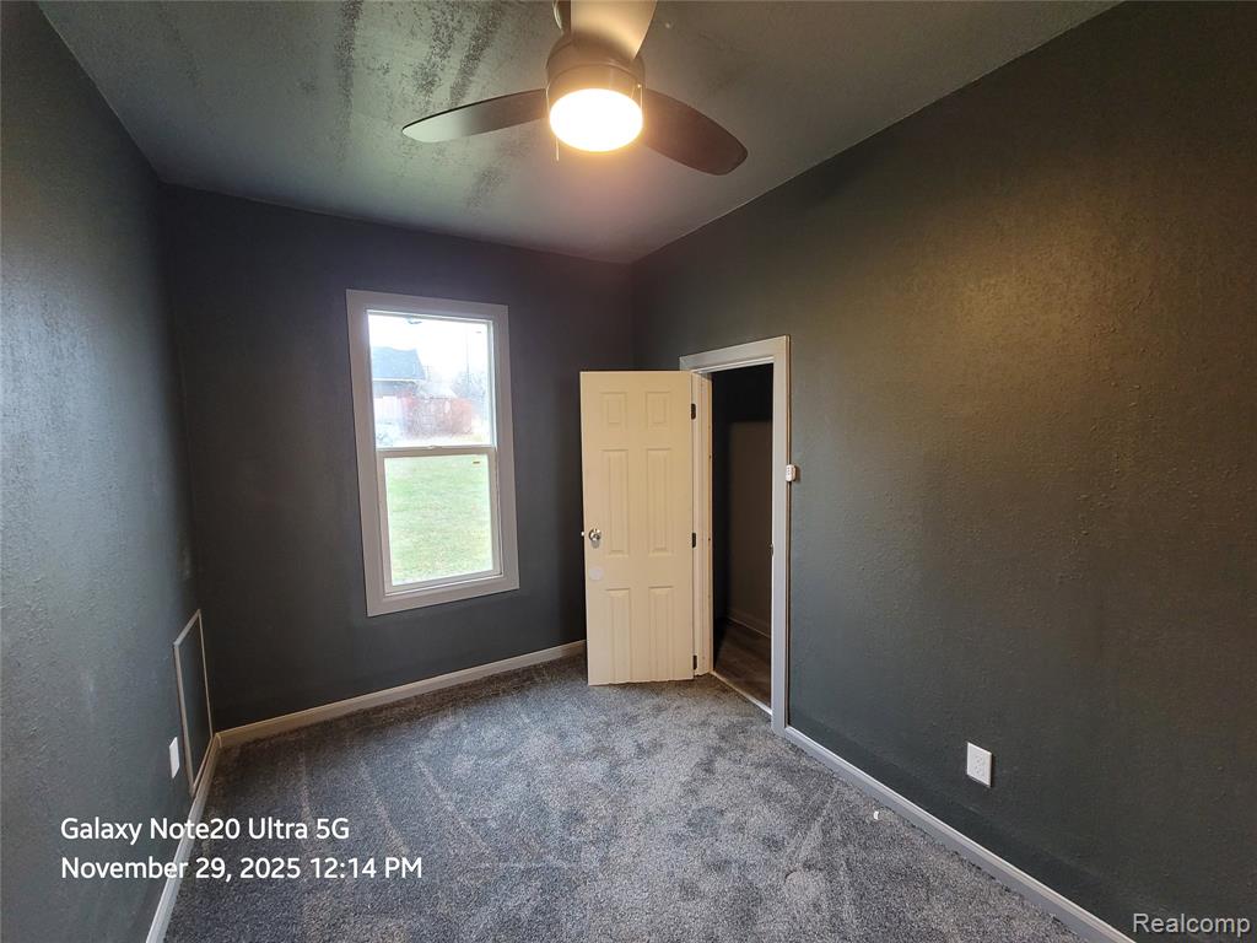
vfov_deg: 89.9
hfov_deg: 106.2
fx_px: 472
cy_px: 472
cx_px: 628
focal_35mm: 13
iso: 320
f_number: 2.2
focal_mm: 2.2
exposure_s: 1/40
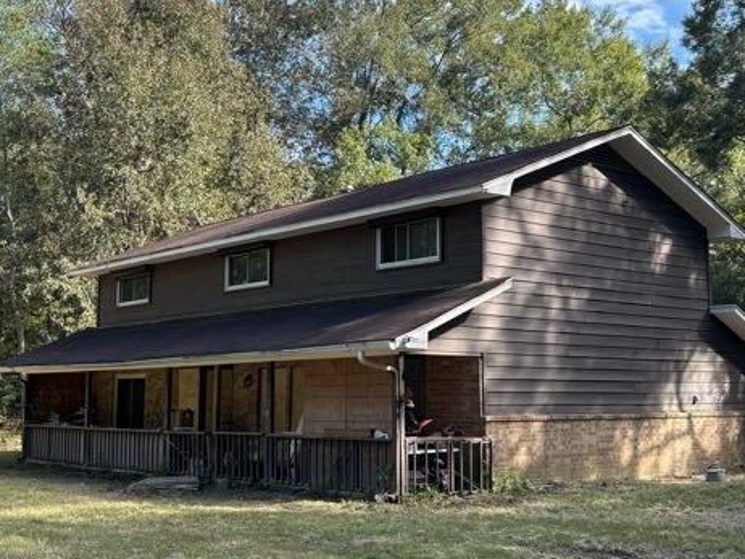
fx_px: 1012
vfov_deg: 30.9
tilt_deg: +8.5
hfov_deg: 40.4
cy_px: 234
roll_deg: +0.4
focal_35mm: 47
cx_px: 405
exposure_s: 1/792
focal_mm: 5.96
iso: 50
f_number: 1.6
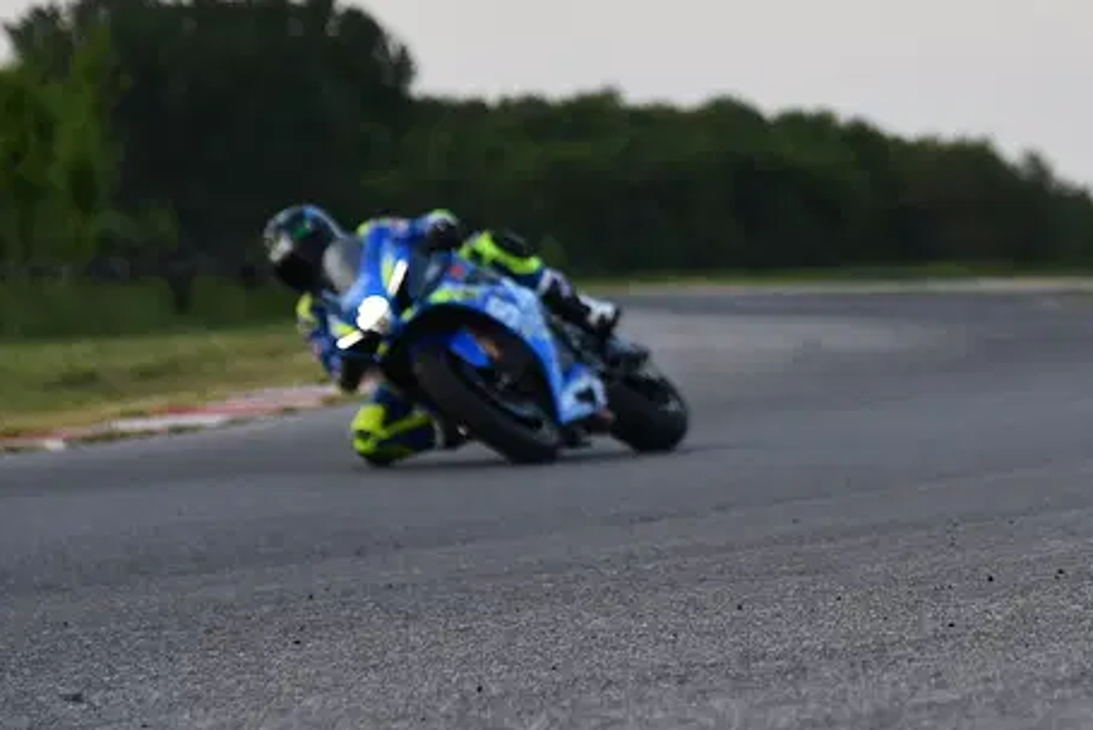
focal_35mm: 216
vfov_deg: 6.3
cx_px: 1052
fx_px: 6562
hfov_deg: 9.5
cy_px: -157
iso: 800
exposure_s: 1/1600
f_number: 4
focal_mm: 82
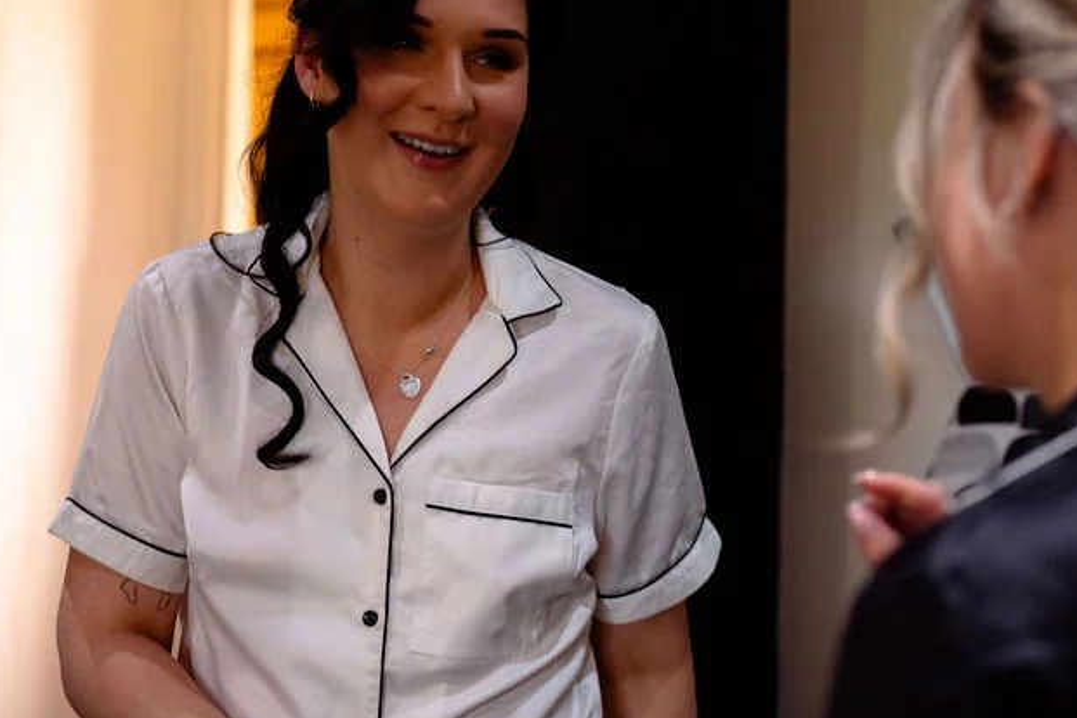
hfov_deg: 20.6
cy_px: 273
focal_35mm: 99
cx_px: 628
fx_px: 2962
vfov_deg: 13.8
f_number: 2.8
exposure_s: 1/200
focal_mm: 60
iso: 1250
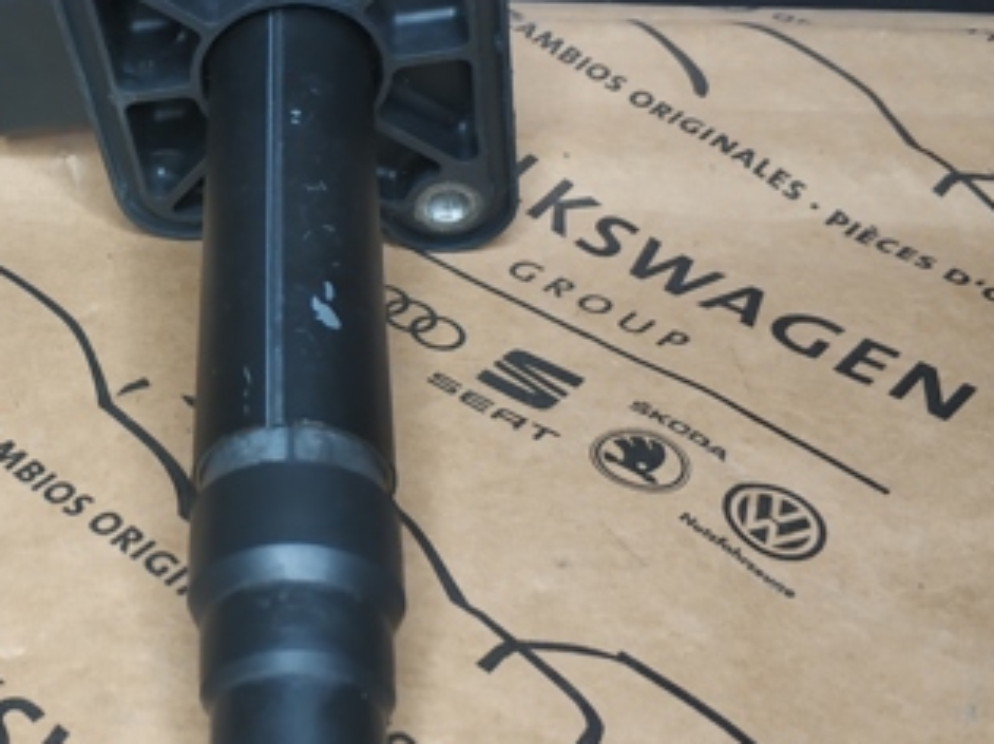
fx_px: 1578
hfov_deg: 33.3
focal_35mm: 55
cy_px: 266
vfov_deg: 26.4
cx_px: 114
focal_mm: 3.82
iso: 444
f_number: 1.8
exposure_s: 1/25
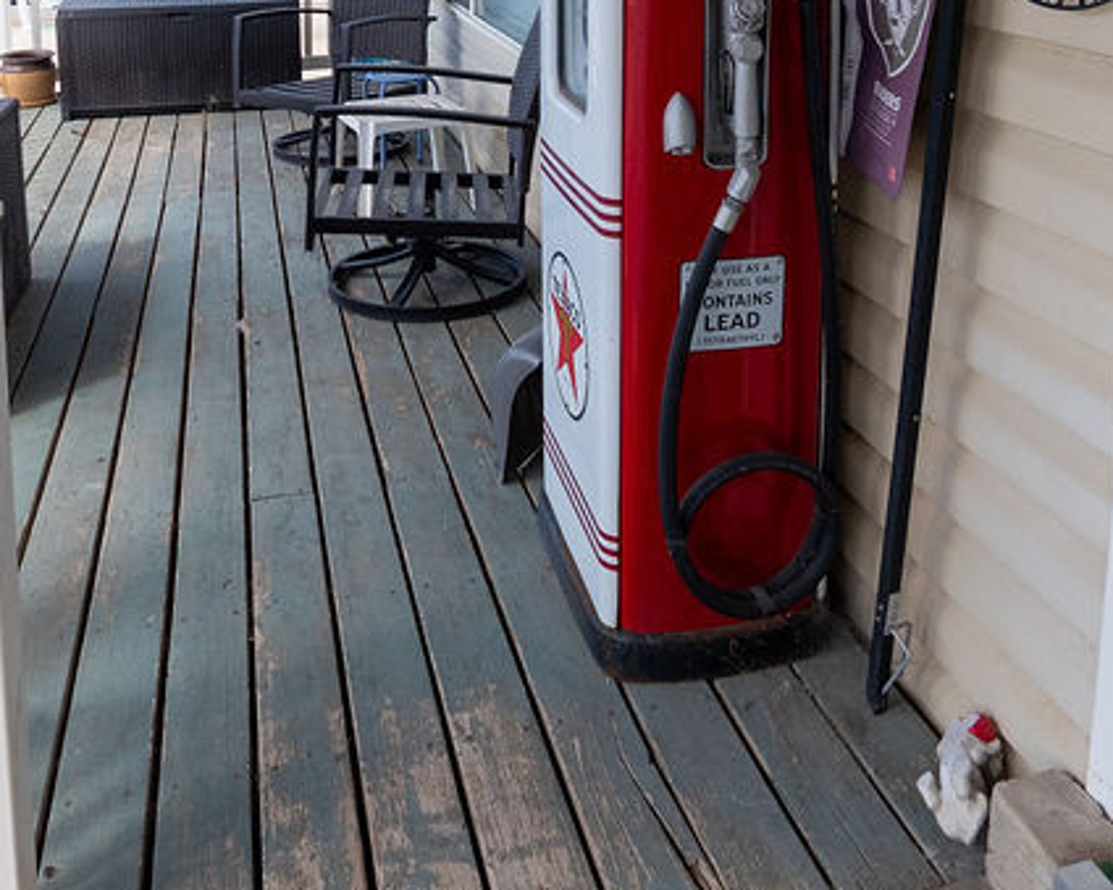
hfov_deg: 52.7
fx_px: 1120
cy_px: 20
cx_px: 496
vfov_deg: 38.9
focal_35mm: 34
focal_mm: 10
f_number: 5
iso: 500
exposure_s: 1/640
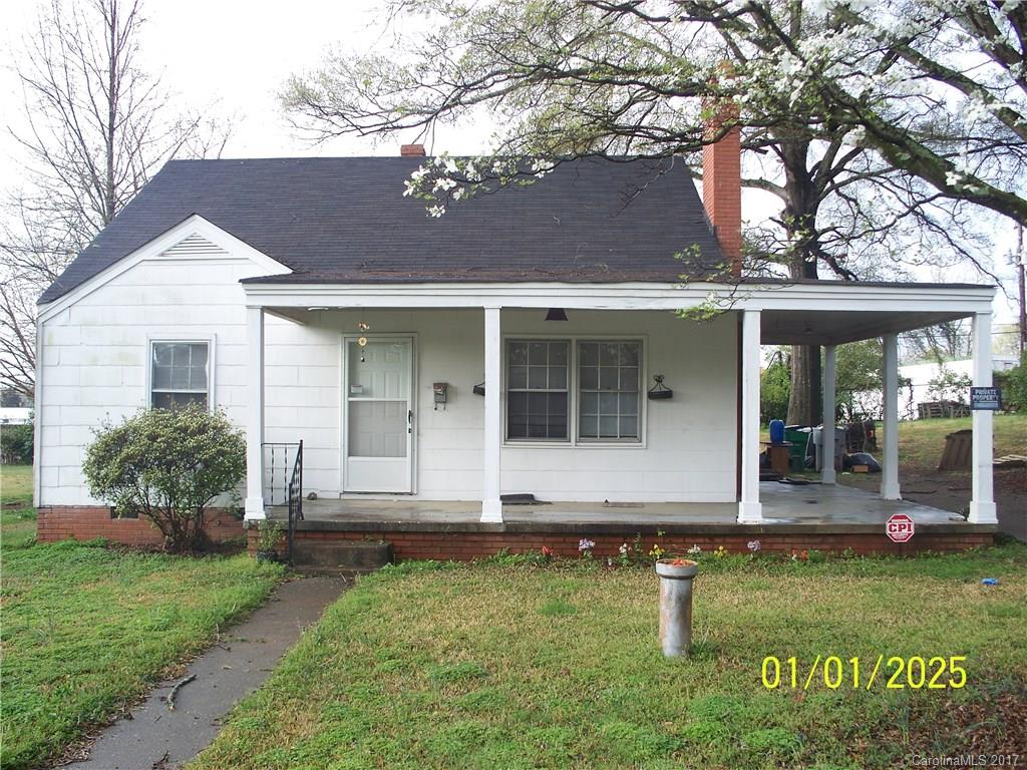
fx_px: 1068
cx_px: 514
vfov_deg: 39.7
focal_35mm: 36
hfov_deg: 51.4
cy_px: 385
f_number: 2.8
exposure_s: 1/200
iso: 80
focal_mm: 7.54
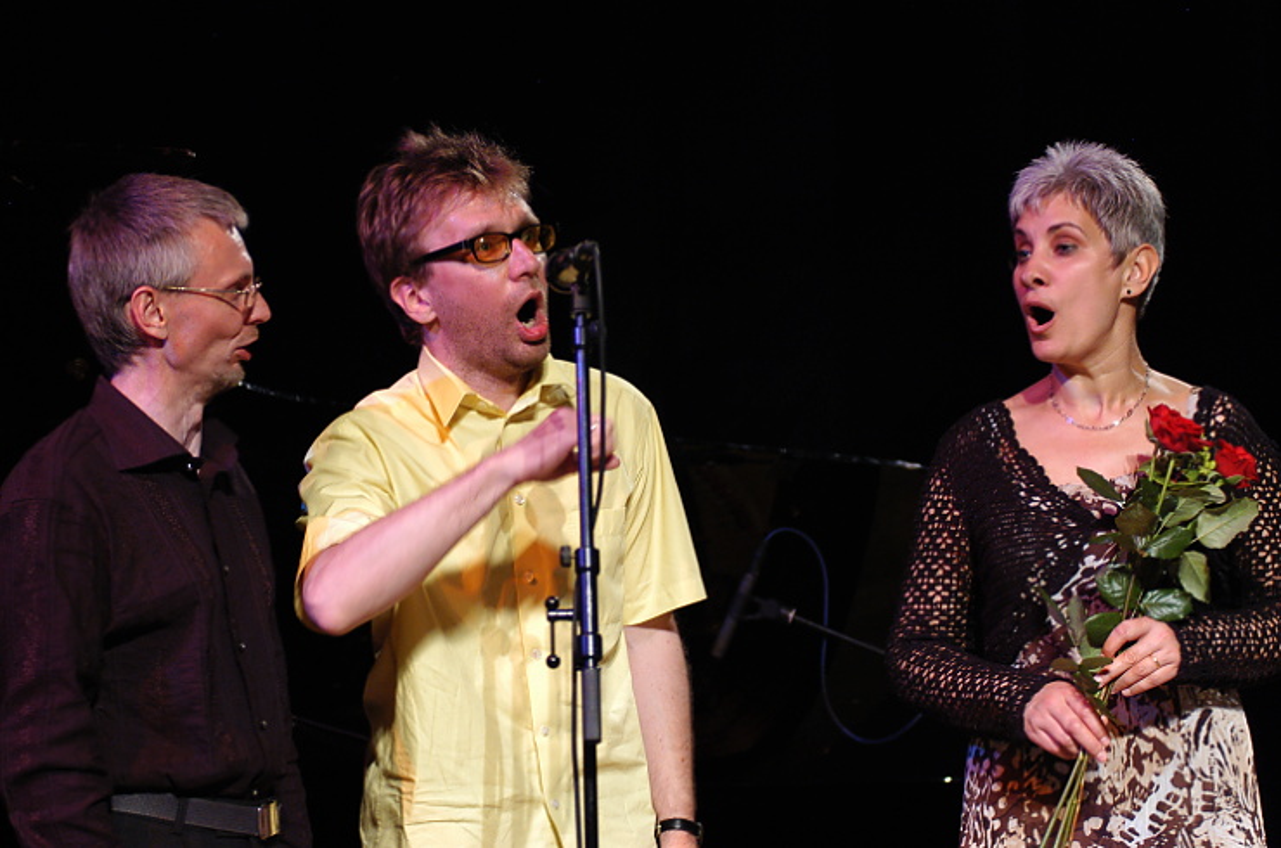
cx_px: 640
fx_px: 4261
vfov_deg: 11.4
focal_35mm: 120
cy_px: 424
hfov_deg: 17.1
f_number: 3.2
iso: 1000
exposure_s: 1/100
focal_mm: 80
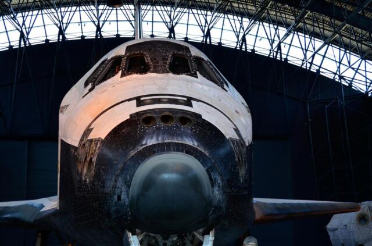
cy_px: 123
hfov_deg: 27.1
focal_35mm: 75
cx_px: 186
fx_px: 773
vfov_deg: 18.1
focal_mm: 50
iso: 400
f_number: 4.8
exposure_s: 1/100
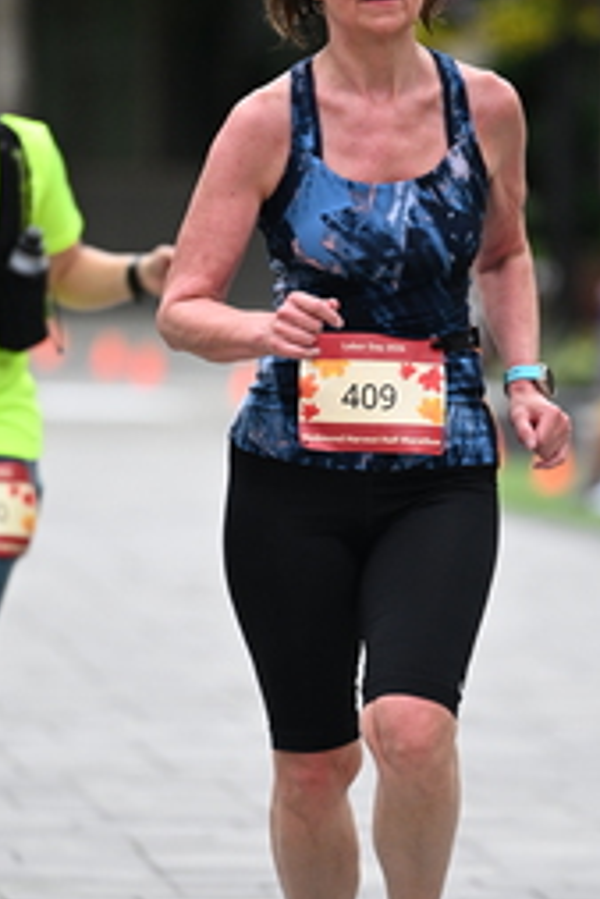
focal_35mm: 434
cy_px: 458
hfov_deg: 3.2
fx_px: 10834
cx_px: 304
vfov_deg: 4.7
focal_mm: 200
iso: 1600
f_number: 2.8
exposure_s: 1/5000
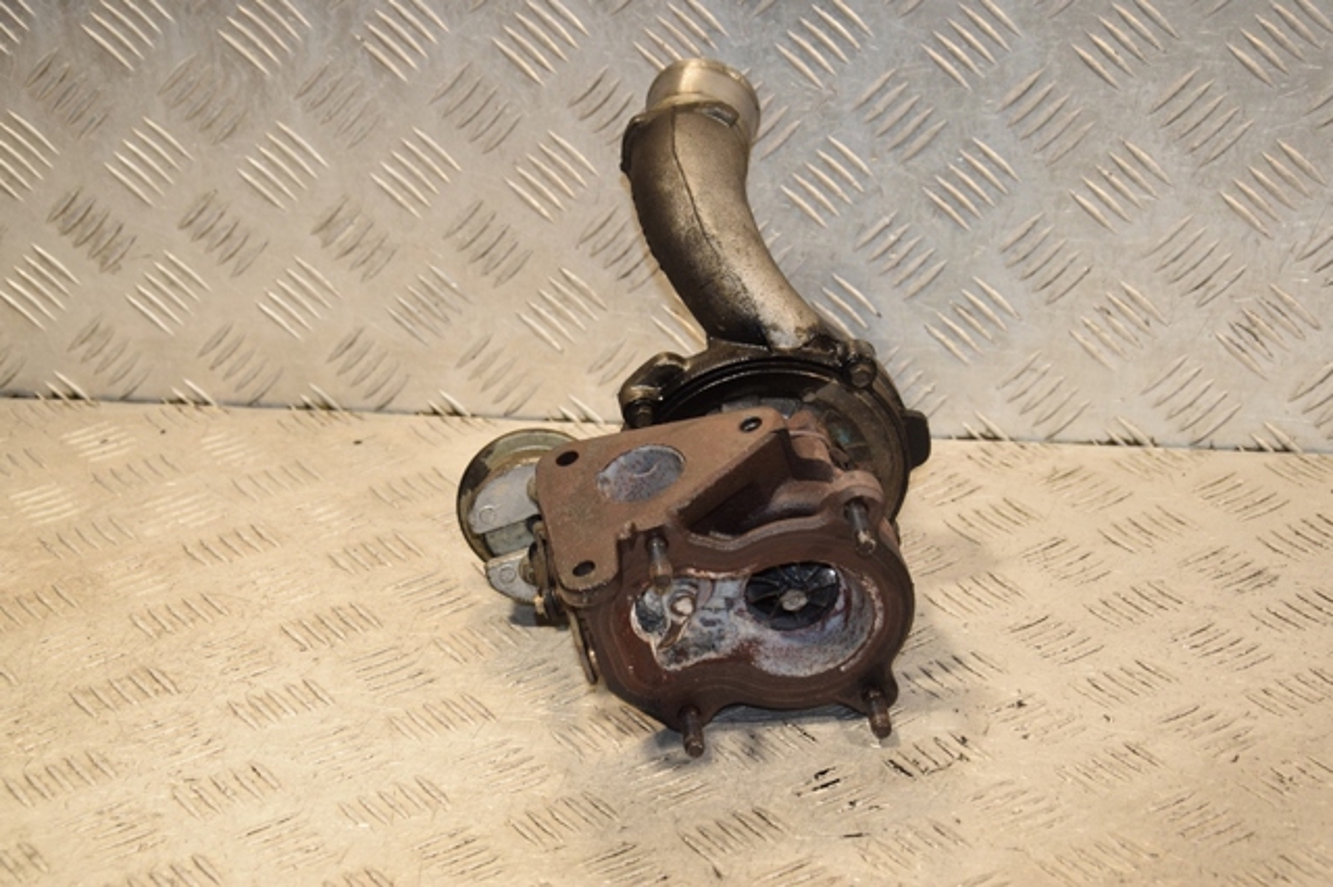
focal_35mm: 87
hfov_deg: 23.4
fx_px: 3220
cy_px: 444
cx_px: 666
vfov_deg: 15.7
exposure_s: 1/200
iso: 800
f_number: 6.3
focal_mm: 58
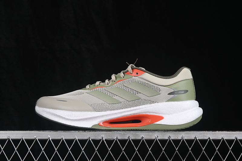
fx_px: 504
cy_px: 80
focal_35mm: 75
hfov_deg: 27.0
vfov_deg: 18.2
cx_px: 121
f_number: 8
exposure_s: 1/80
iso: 160
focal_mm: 50
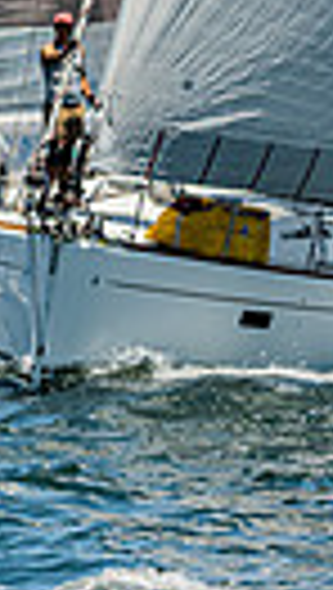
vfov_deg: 3.0
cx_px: -832
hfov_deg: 1.7
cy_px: 55
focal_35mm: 726
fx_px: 11360
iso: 320
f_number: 5.6
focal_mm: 150
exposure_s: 1/1000
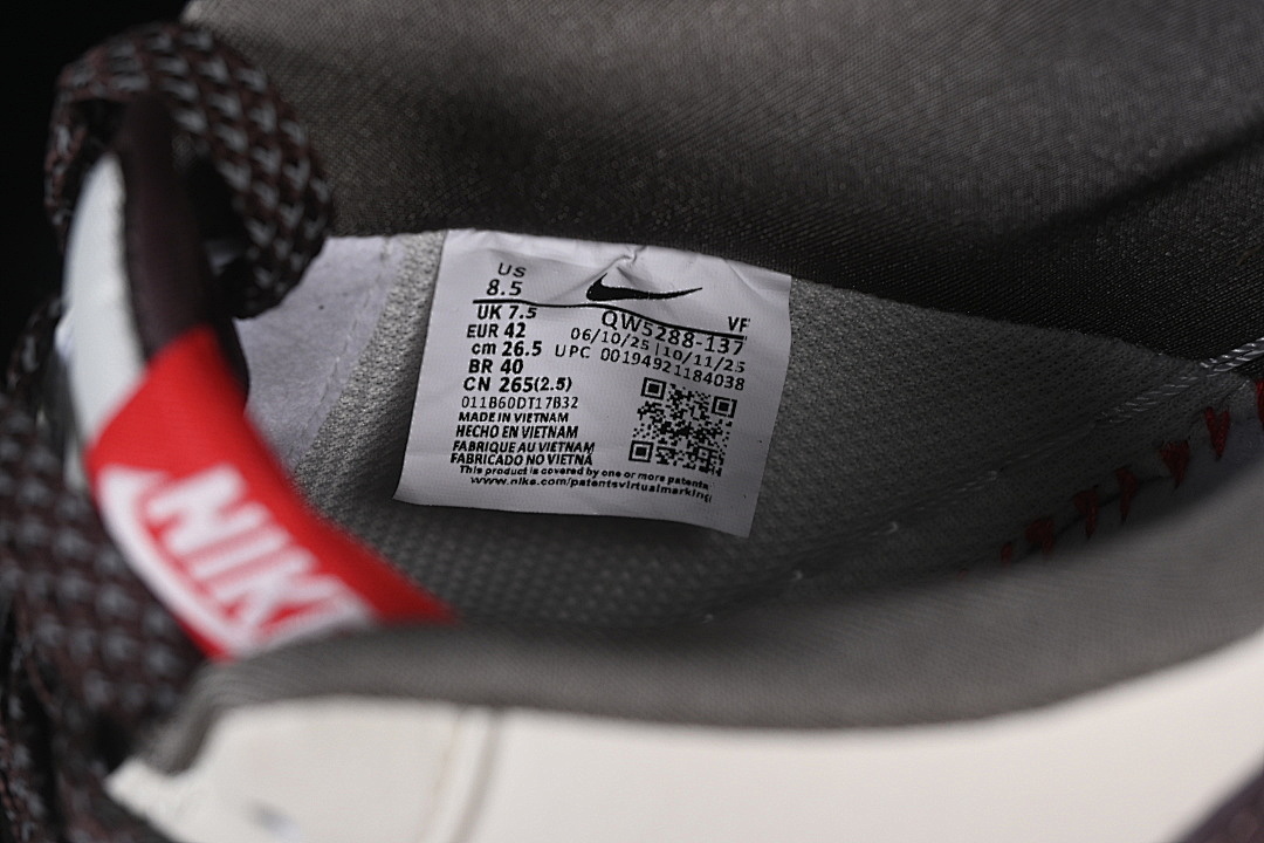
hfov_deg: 27.0
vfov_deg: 18.2
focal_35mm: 75
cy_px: 422
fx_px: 2633
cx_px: 632
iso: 160
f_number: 7.1
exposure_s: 1/80
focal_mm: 50
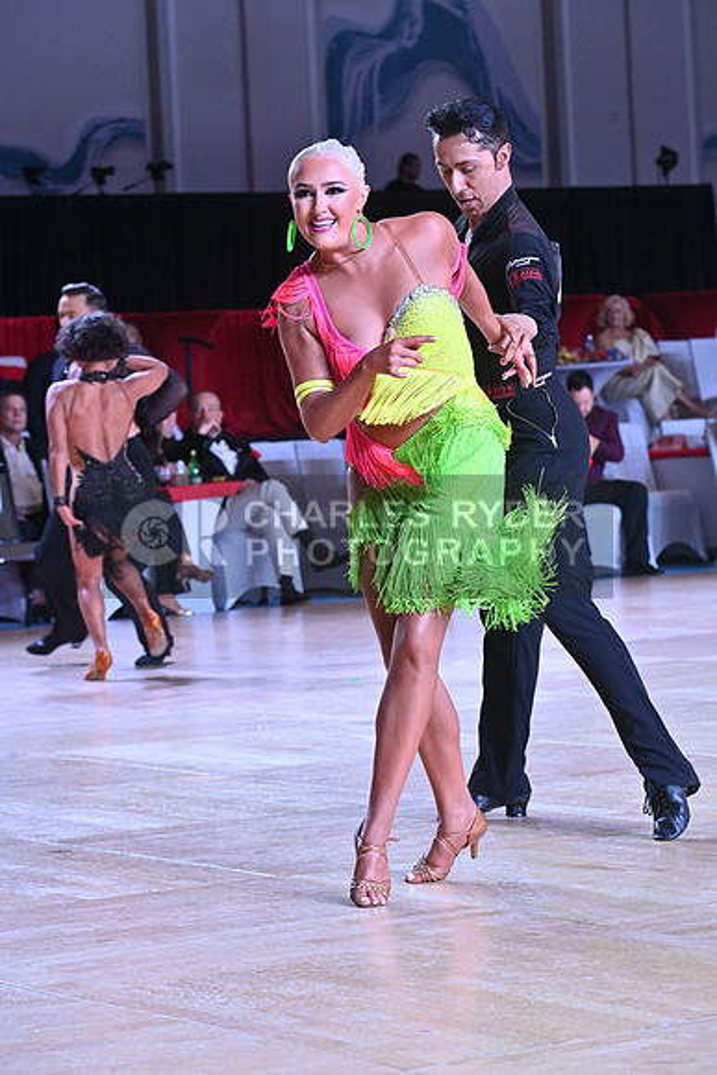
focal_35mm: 122
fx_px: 3642
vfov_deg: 16.8
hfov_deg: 11.2
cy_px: 538
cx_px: 358
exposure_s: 1/400
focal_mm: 122
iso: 4000
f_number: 8
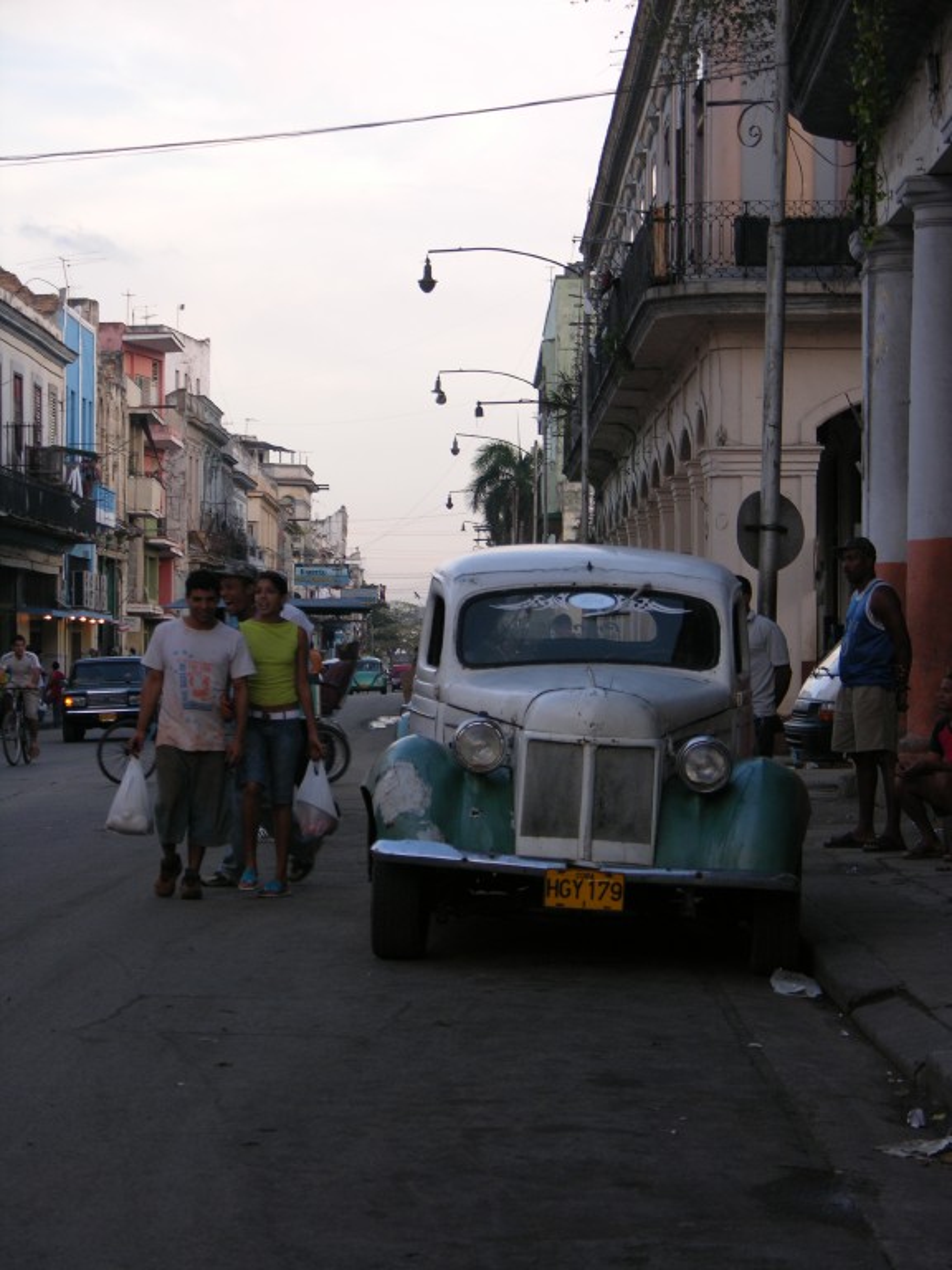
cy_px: 635
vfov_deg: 19.6
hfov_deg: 14.8
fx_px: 3667
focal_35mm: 100
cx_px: 476
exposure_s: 1/63.9
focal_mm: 25.4
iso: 50
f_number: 3.6
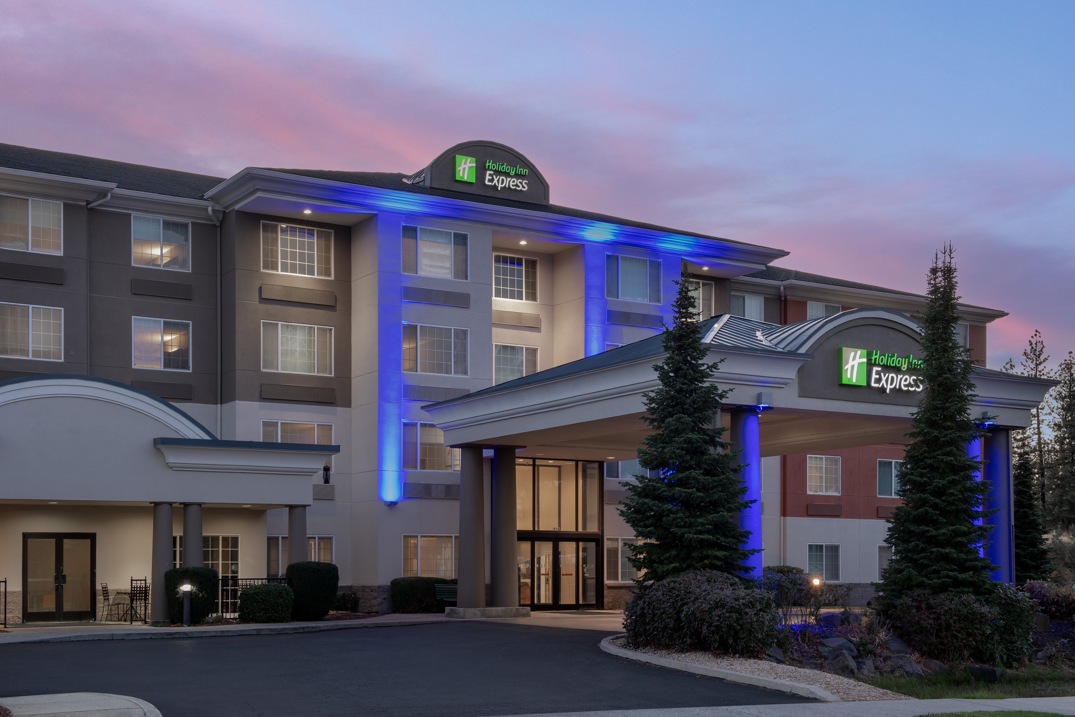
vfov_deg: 29.9
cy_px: 365
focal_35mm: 45
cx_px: 549
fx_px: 1344
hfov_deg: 43.6
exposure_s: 6
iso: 50
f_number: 11
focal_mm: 44
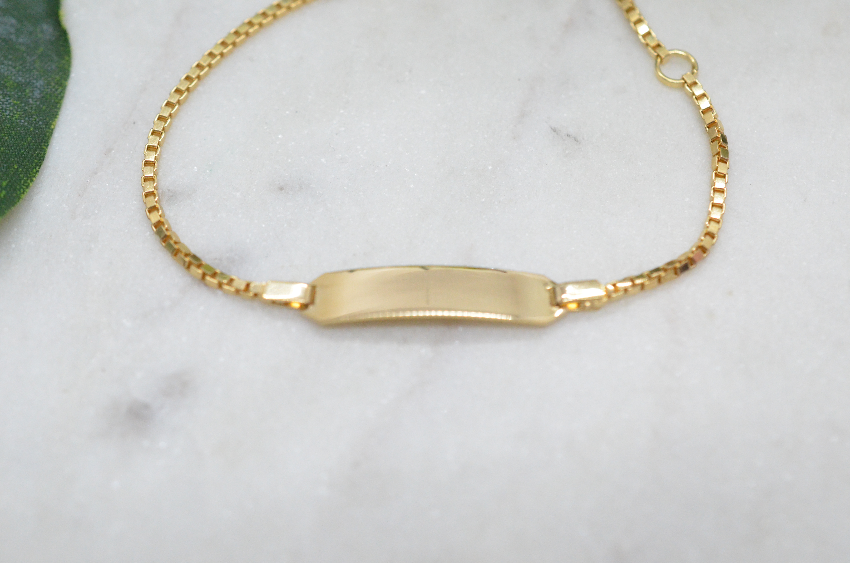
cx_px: 425
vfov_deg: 22.5
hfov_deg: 33.5
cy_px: 282
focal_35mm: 60
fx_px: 1414
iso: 4000
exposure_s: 1/1000
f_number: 6.3
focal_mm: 40
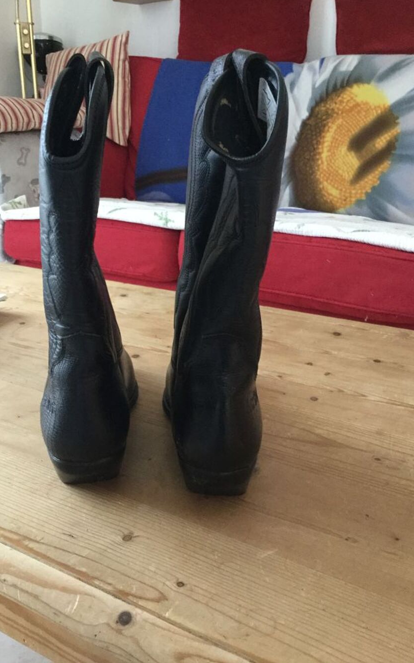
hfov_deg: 38.3
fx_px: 595
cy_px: 331
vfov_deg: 58.1
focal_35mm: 33
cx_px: 185
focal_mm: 3.3
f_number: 2.4
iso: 200
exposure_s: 1/20
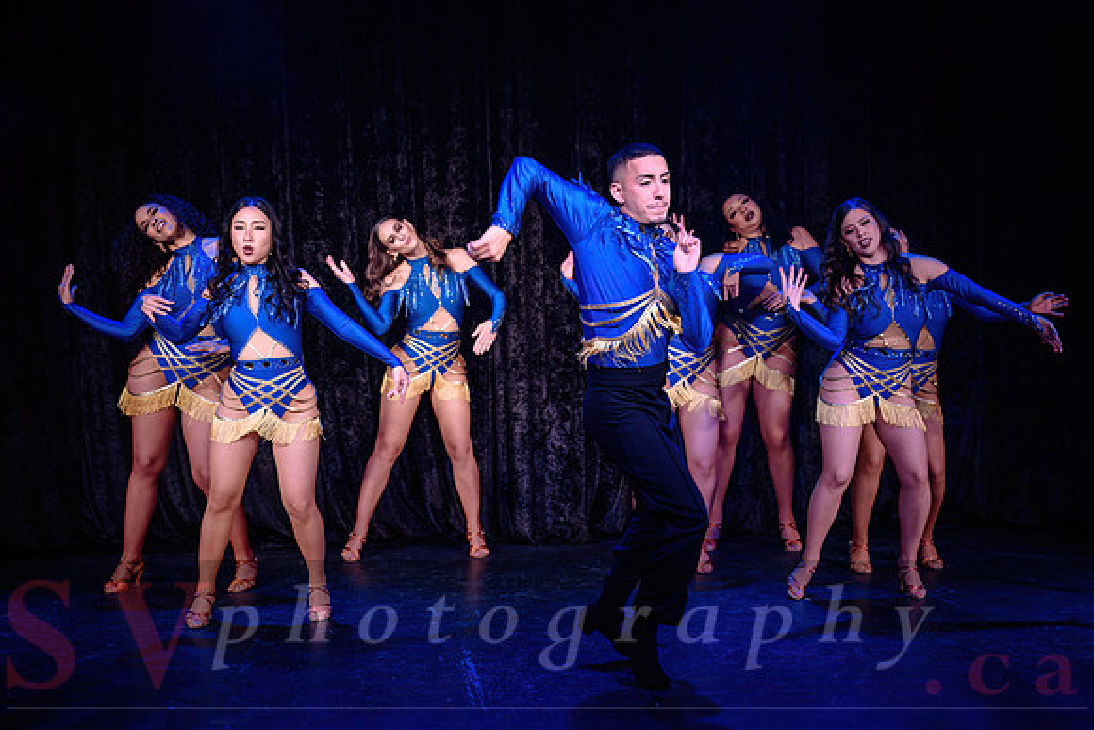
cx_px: 582
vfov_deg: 29.5
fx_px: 1387
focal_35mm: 46
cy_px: 380
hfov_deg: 43.0
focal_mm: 41
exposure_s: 1/400
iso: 1000
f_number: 2.8
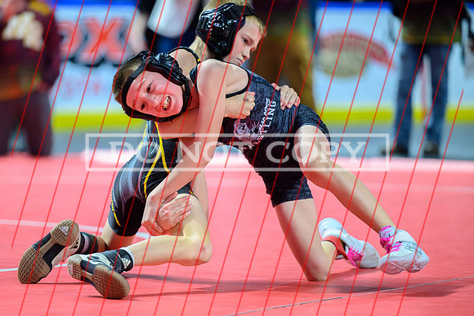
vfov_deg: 6.8
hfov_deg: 10.1
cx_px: 206
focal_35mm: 204
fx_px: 2681
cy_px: 179
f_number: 2.8
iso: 4500
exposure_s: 1/800
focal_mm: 180
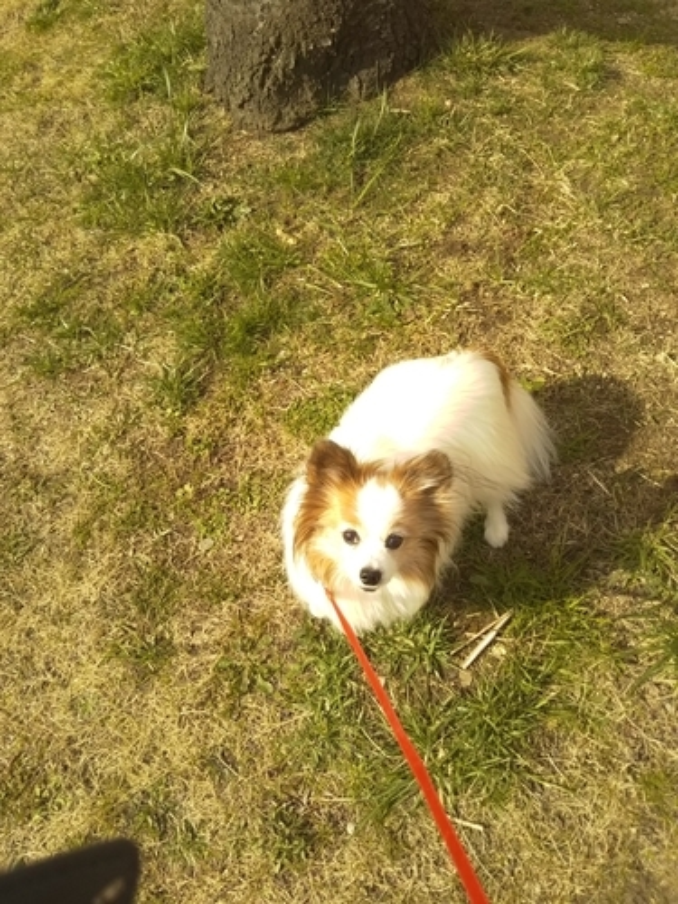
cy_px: 452
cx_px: 339
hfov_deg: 46.8
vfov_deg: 60.0
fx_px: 783
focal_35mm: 30
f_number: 2.2
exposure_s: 1/486
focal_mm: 4
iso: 40
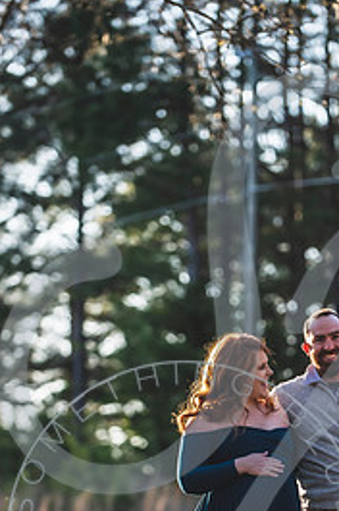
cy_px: 393
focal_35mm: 221
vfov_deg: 9.3
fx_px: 3130
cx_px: 272
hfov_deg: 6.2
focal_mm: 130
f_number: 2.8
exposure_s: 1/400
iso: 100
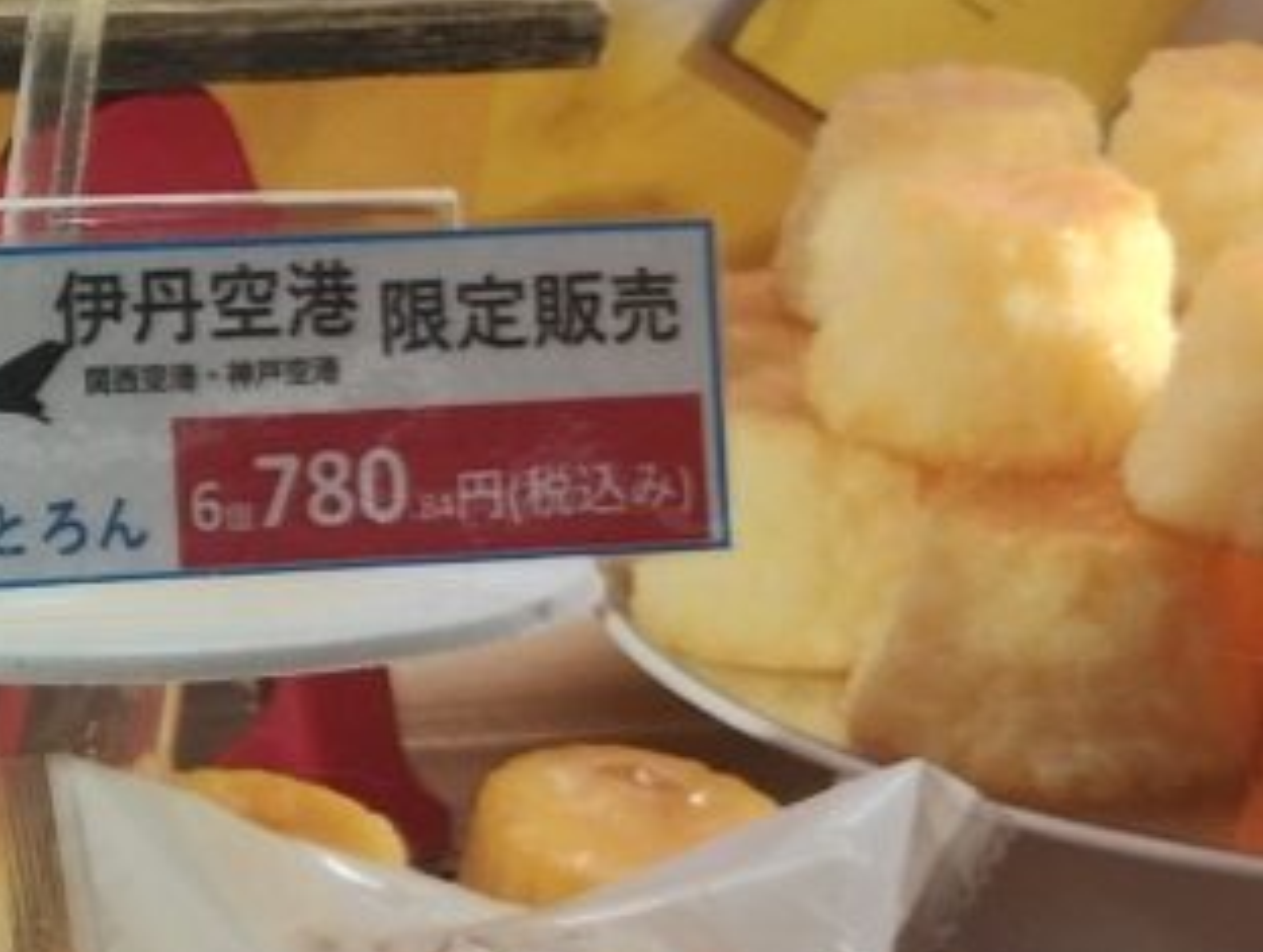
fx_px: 4202
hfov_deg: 15.1
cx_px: -935
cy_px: 632
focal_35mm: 115
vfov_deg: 12.9
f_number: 1.8
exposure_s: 1/120
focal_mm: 4.27
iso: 172
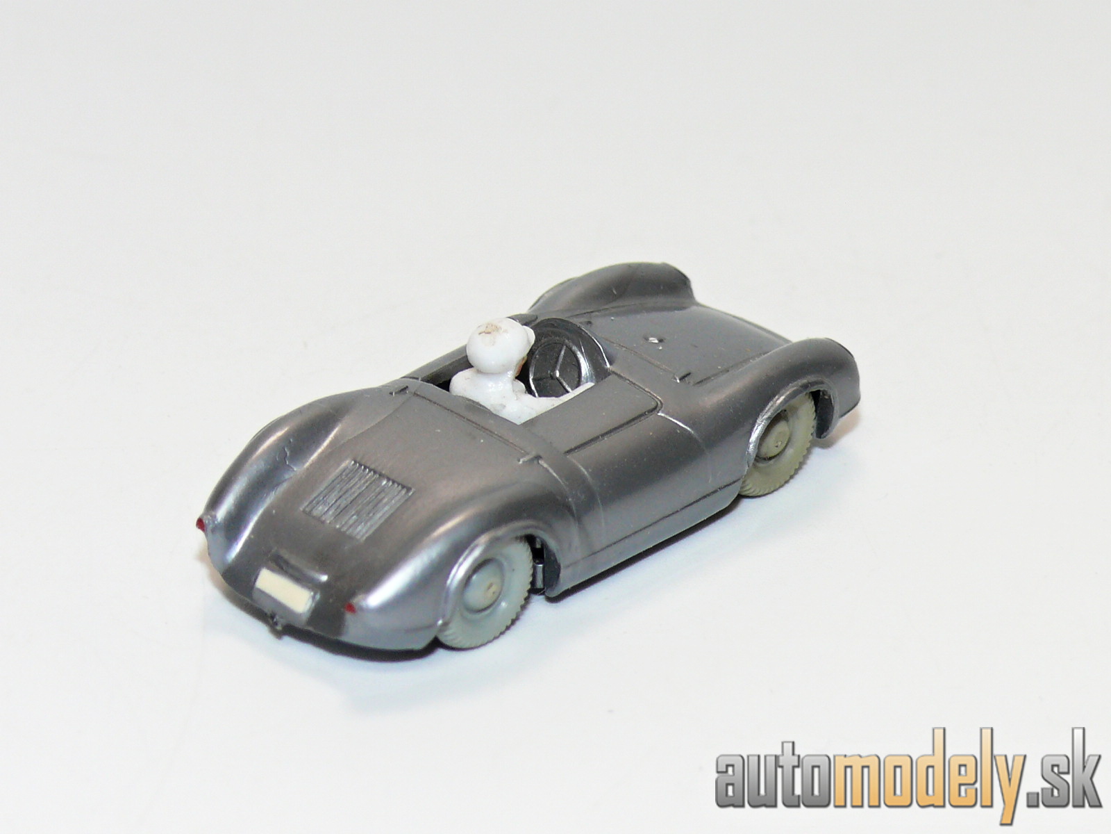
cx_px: 556
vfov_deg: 8.7
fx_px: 5488
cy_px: 417
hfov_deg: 11.6
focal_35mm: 171
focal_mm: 20.4
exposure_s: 1/30
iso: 100
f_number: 4
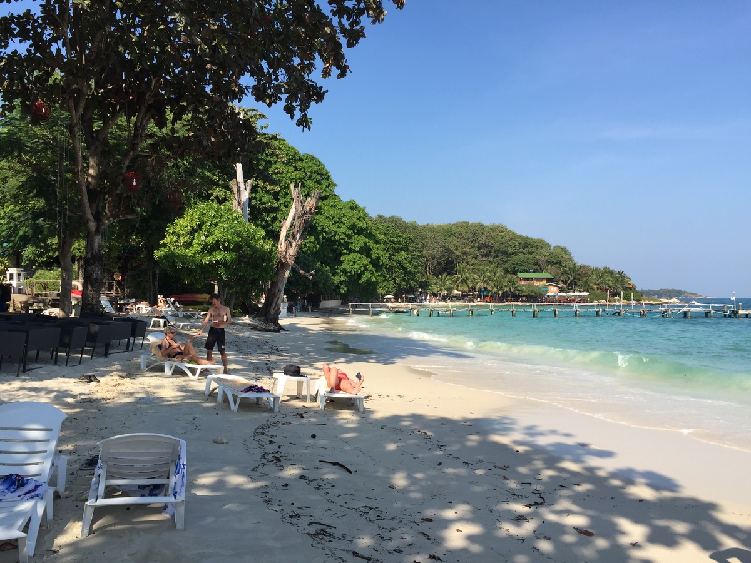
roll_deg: -0.8
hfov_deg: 61.7
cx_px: 376
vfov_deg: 48.2
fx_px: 629
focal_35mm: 29
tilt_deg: +1.6
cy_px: 282
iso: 32
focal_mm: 4.15
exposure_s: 1/1522
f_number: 2.2
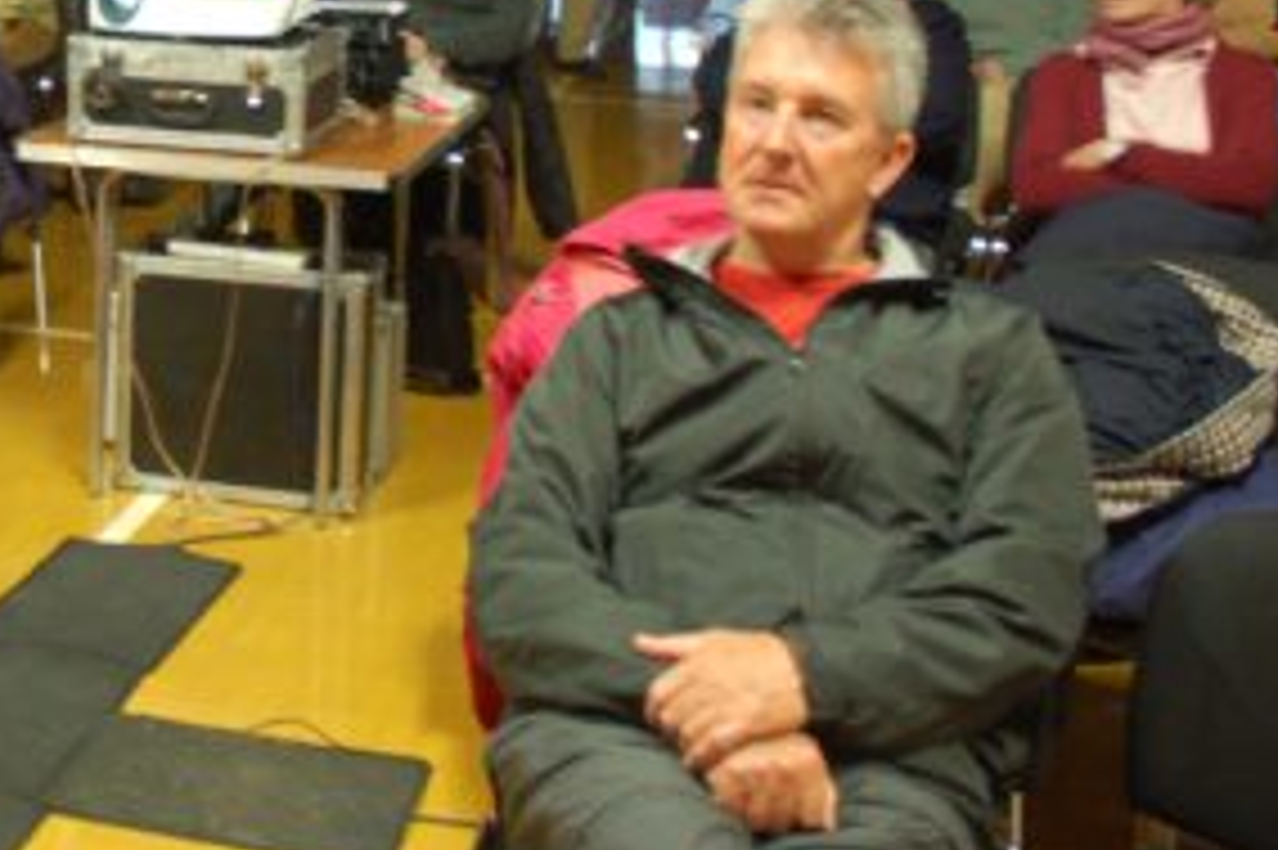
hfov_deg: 30.5
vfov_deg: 21.8
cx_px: -58
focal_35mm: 60
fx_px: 2129
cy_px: 13
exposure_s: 1/13
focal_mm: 18
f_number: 3.5
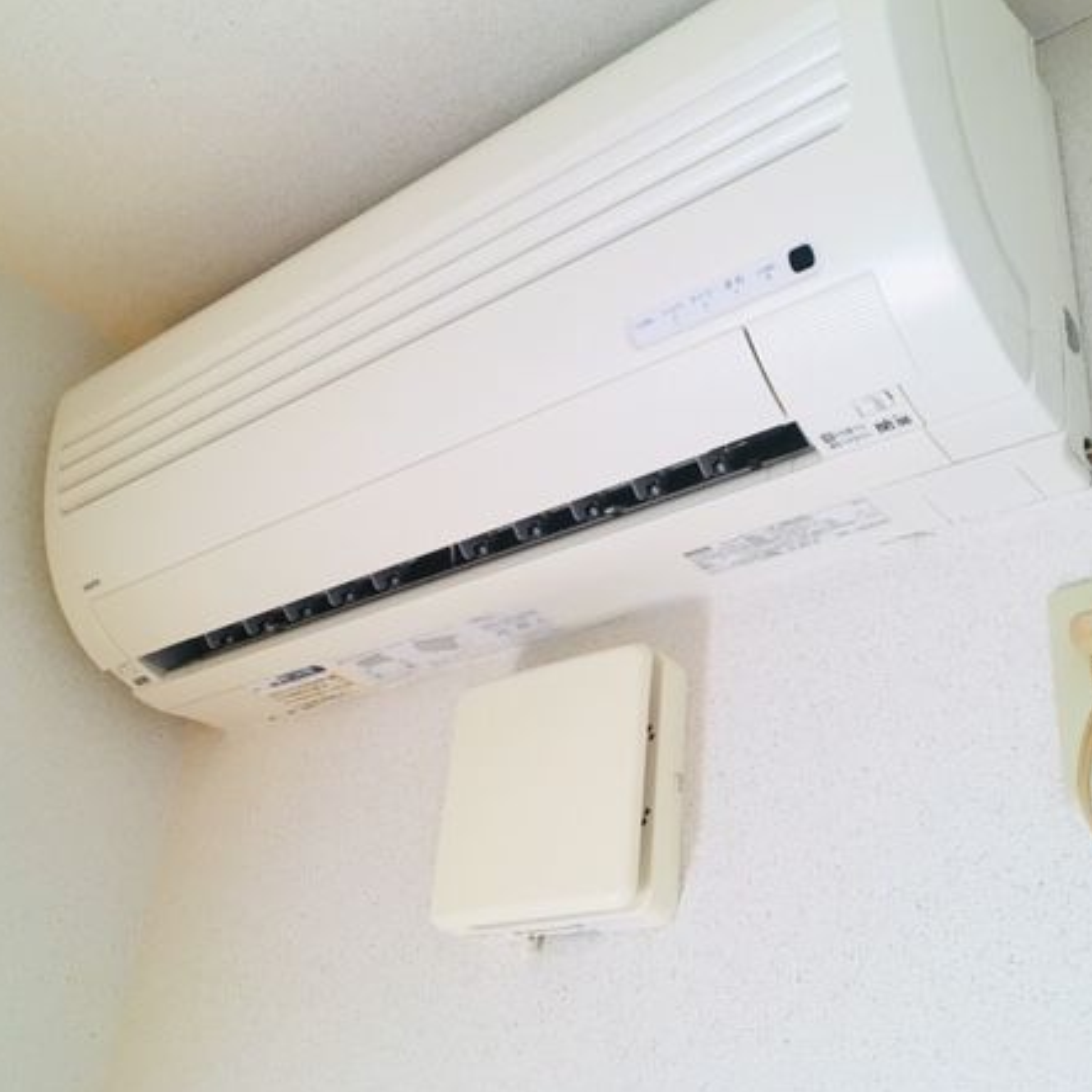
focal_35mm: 37
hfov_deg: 44.9
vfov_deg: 44.9
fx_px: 1321
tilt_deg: +28.8
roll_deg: -7.0
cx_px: 537
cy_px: 510
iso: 25
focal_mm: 4.15
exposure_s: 1/30
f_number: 2.2
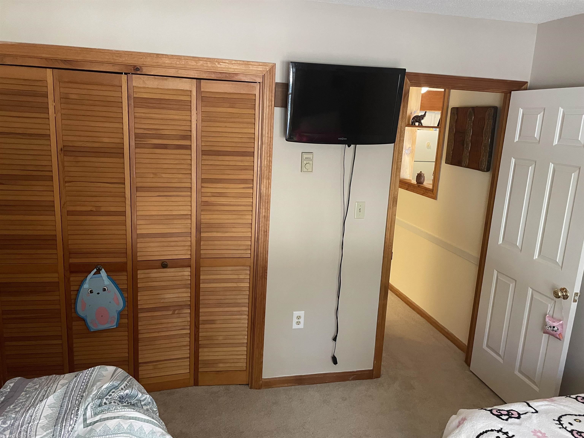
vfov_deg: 53.1
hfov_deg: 67.3
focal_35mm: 26
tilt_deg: -11.9
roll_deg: -3.6
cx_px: 292
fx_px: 439
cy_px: 219
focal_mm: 4.2
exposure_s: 1/40
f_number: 1.6
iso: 400
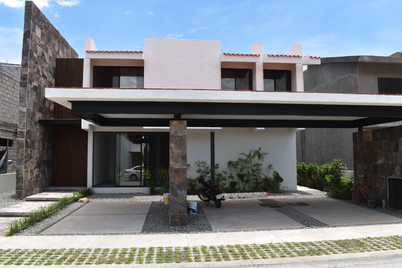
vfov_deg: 47.9
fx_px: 301
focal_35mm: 27
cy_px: 134
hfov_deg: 67.4
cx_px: 201
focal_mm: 18
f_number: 11
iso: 400
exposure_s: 1/400
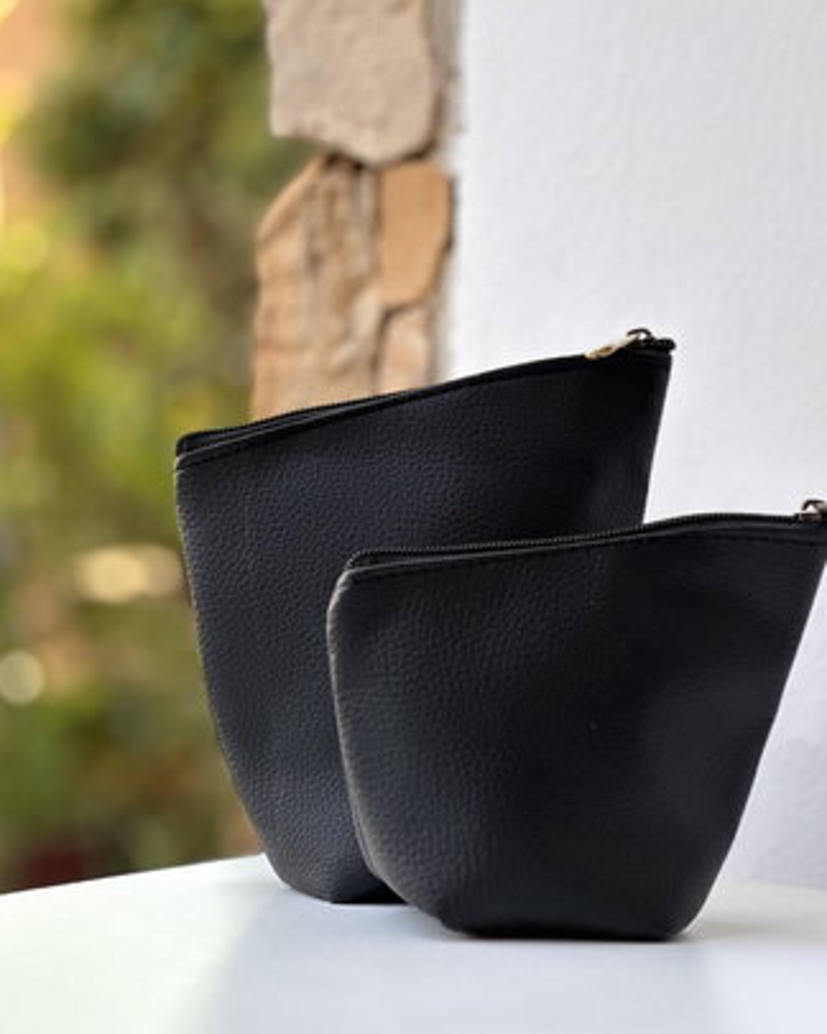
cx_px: 482
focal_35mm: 99
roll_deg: -1.7
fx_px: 3029
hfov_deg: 15.5
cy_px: 494
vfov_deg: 19.4
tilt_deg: -0.9
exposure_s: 1/121
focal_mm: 9
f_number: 2.8
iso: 100
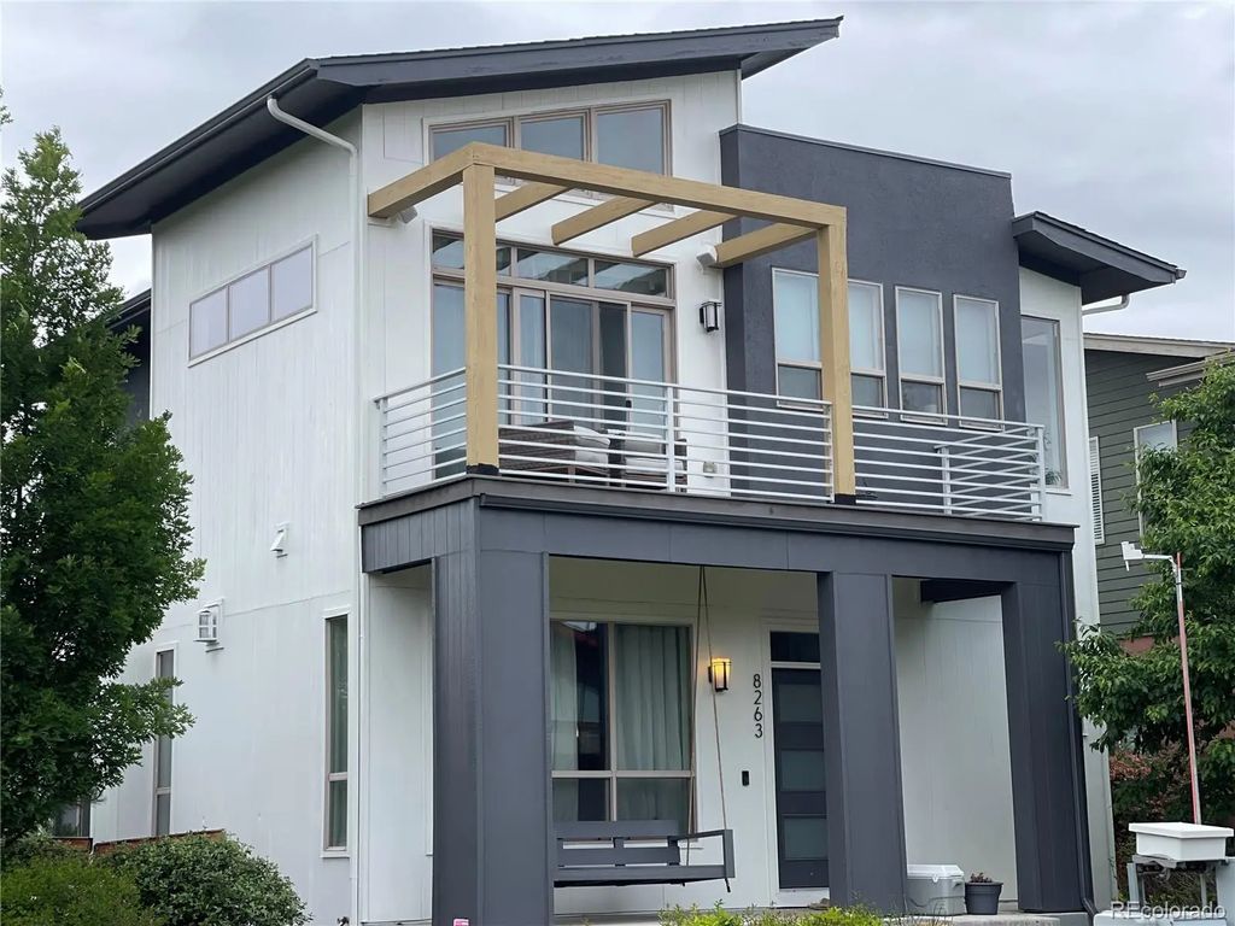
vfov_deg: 22.9
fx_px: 2283
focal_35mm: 64
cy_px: 463
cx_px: 618
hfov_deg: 30.3
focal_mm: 7.5
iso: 32
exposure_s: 1/686
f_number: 2.2
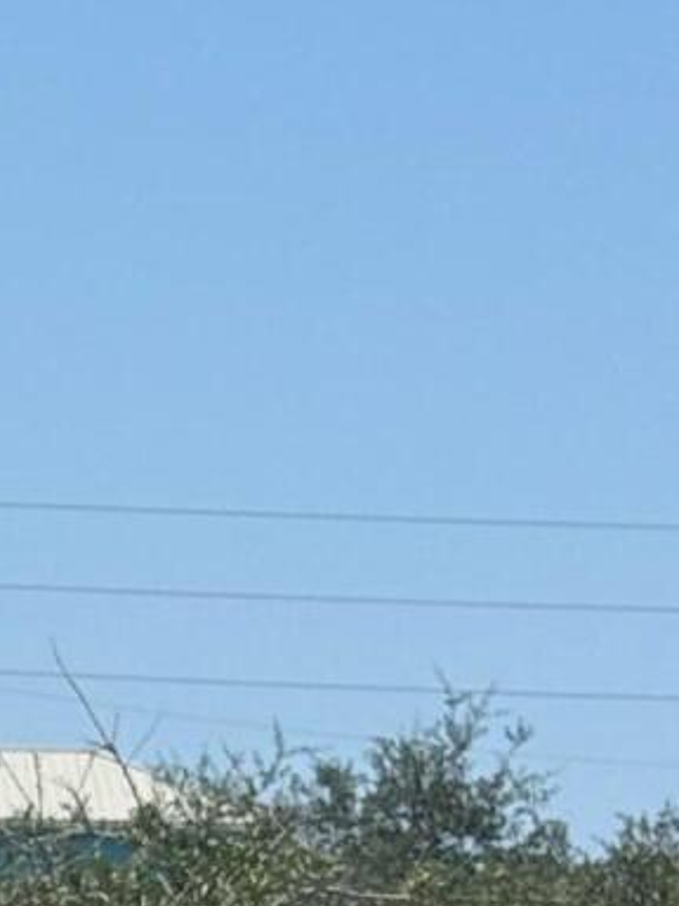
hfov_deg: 5.9
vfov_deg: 7.7
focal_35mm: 250
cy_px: 1619
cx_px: -288
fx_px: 6538
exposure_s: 1/6024
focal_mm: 6.76
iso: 64
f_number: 1.78
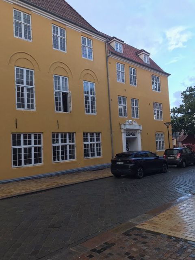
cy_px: 130
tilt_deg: +5.3
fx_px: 210
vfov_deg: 63.4
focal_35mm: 28
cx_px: 98
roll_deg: +1.7
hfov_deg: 49.7
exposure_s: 1/165
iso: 20
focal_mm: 3.99
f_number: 1.8
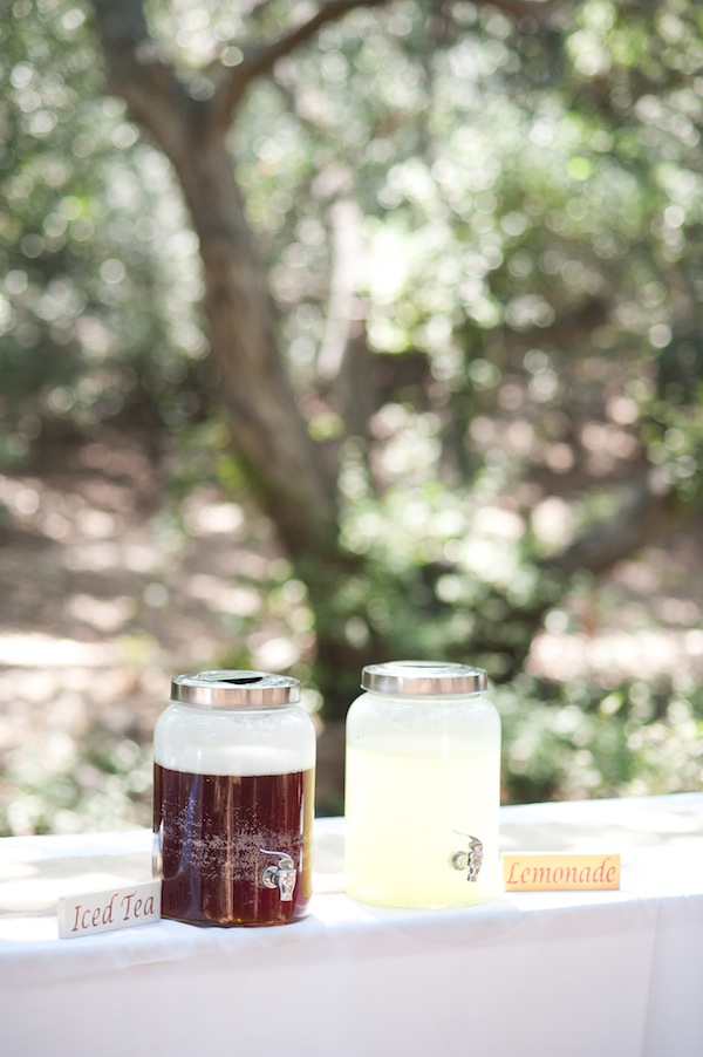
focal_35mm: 85
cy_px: 528
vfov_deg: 23.9
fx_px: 2493
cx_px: 352
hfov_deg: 16.0
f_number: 2.8
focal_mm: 85
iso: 320
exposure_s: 1/500
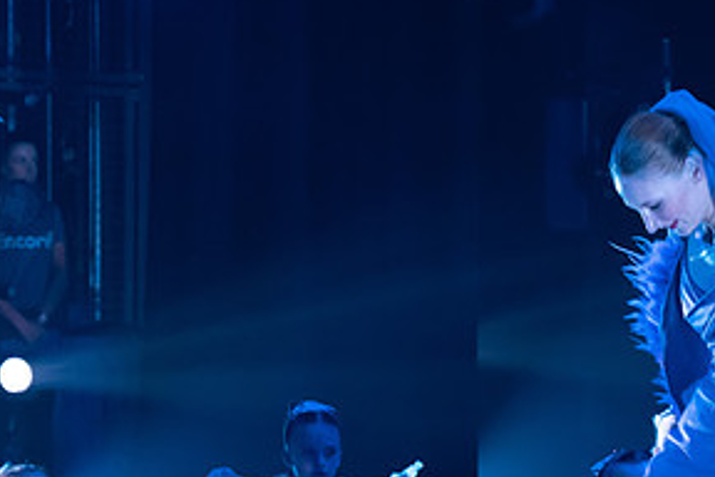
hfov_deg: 10.7
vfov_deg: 7.2
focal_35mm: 191
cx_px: 606
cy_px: 424
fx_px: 3793
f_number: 6.3
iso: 4000
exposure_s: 1/250
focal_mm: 95
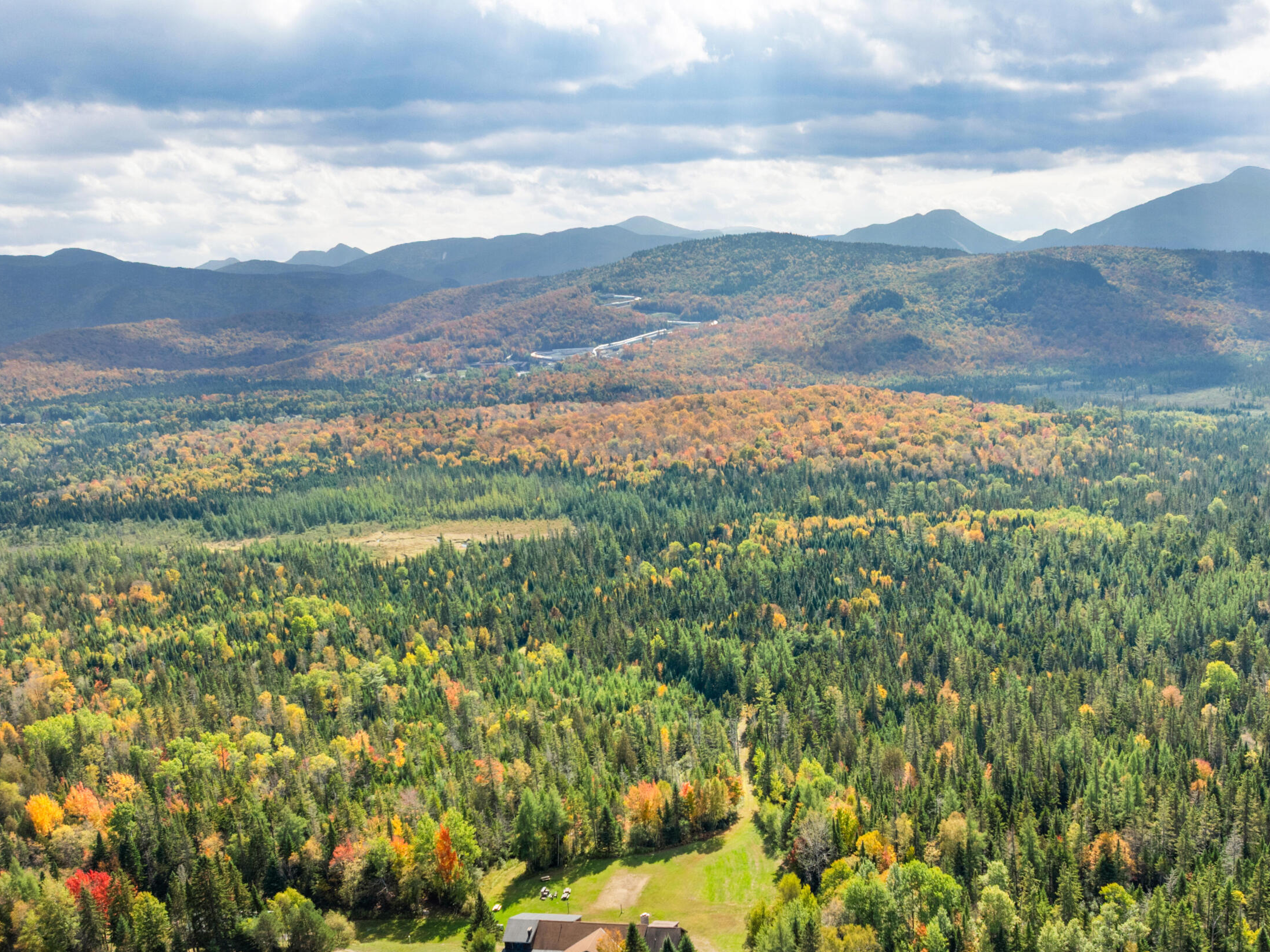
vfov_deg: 42.3
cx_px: 704
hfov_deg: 55.2
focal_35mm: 33
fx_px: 1211
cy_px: 649
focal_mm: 12.29
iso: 100
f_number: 5.6
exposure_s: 1/320
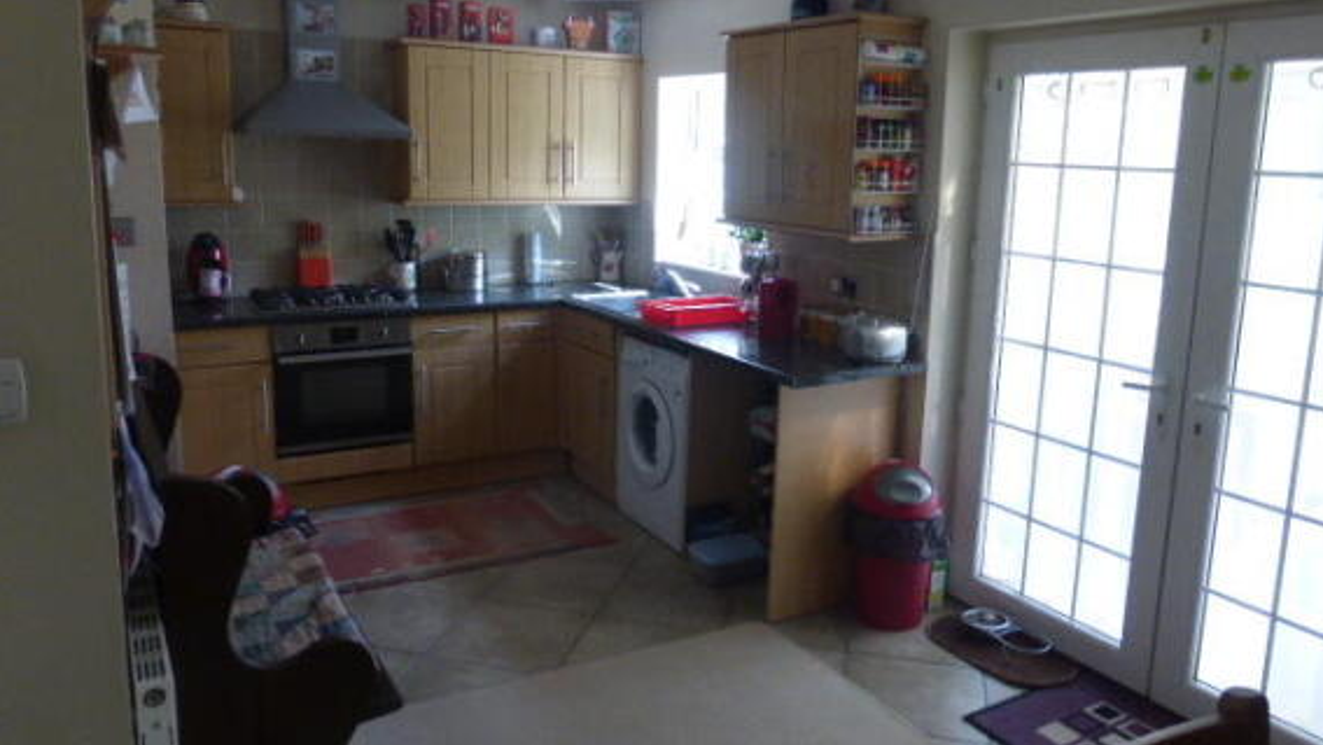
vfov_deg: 41.4
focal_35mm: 28
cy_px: 321
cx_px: 678
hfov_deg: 67.9
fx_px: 982
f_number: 3.3
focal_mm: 4.3
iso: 320
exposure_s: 1/60
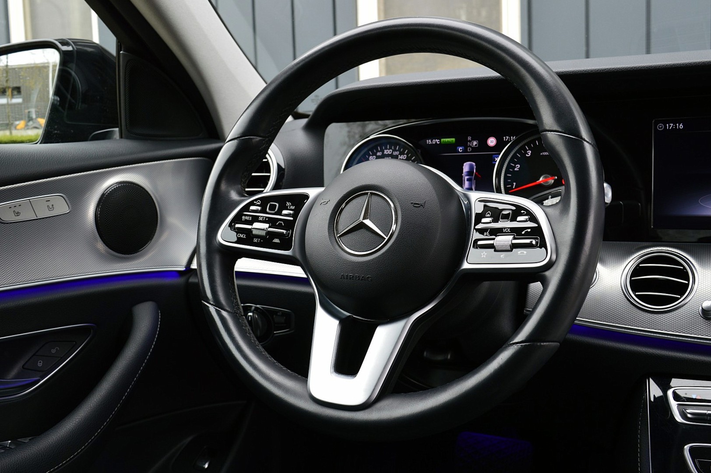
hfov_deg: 53.2
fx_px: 710
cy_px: 236
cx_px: 356
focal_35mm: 36
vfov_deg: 36.8
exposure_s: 1/60
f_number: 8
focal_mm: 24
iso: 400
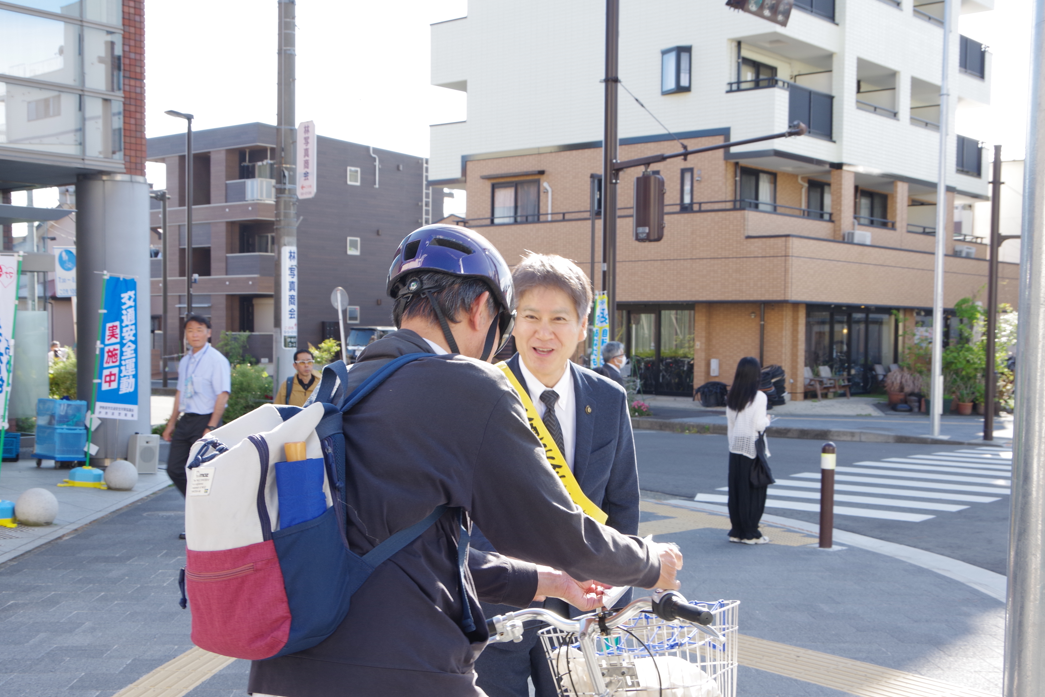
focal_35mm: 42
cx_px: 535
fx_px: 1219
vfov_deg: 31.9
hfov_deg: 46.4
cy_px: 391
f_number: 8
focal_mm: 24
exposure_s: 1/60
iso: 100
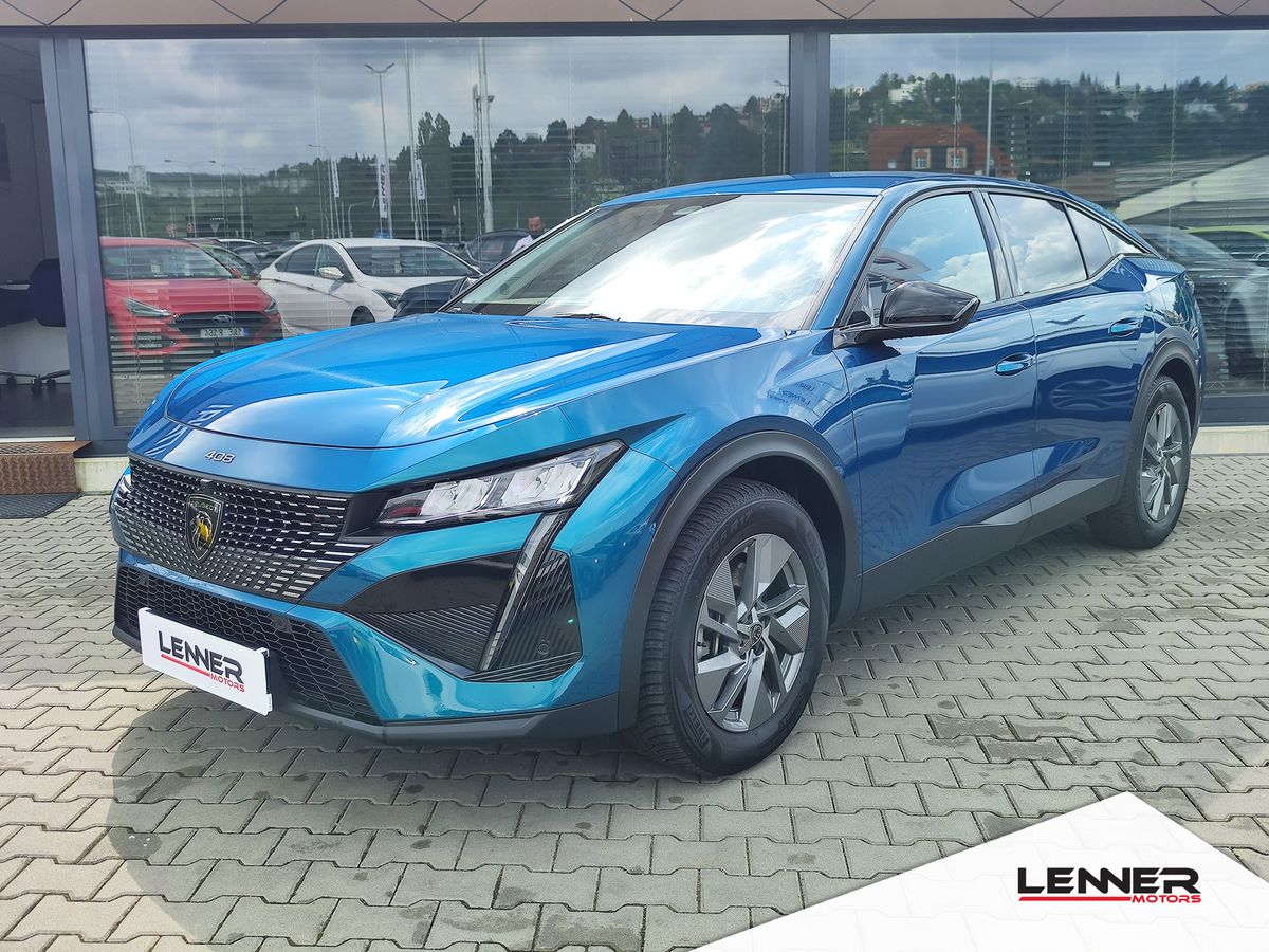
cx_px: 634
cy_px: 476
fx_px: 843
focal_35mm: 23
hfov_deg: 73.9
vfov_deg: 58.9
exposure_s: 1/376
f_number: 1.69
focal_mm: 7.01
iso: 50
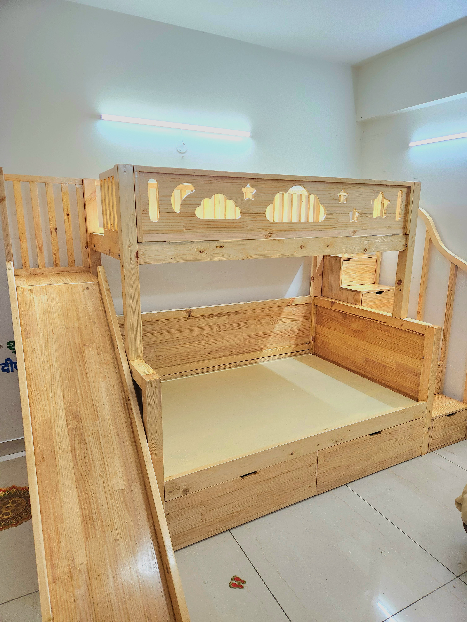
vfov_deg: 73.9
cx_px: 234
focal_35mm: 23
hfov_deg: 58.9
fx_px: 414
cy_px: 311
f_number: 1.8
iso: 250
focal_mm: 5.4
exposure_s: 1/101
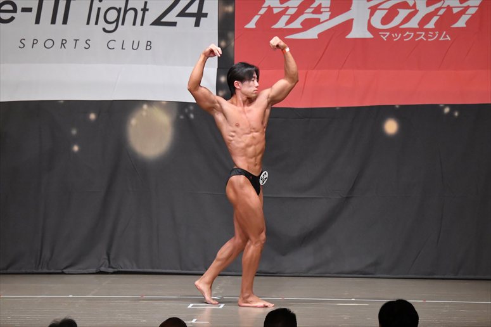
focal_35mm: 187
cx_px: 246
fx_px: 2549
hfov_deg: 11.0
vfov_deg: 7.3
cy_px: 164
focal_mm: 125
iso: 6400
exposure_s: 1/400
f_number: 5.6
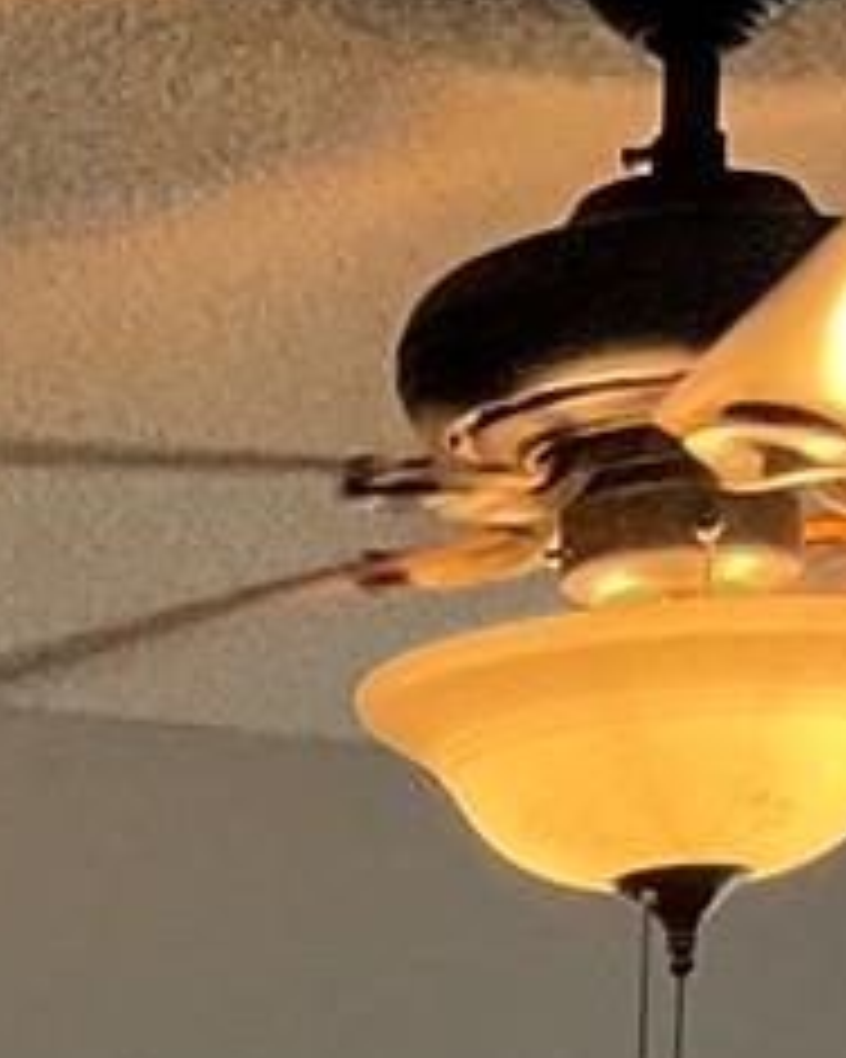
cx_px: -778
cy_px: 2382
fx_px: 6040
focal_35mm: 193
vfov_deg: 9.2
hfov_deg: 7.7
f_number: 1.8
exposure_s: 1/60
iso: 64
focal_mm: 3
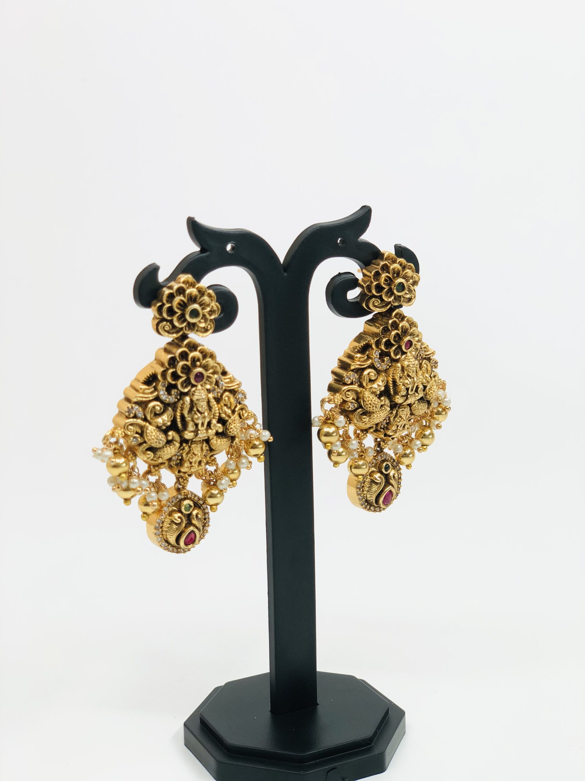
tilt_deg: -10.7
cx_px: 292
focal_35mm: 52
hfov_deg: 28.0
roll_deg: +1.8
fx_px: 1172
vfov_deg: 36.8
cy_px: 390
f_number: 2.4
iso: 16
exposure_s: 1/100
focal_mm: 6
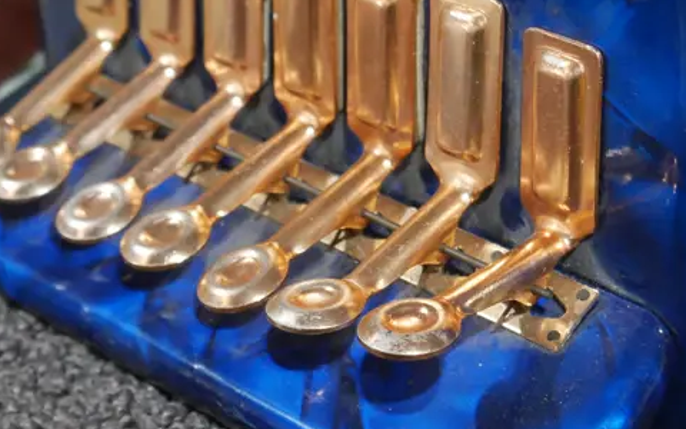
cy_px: 45
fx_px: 1944
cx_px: 530
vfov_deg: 12.5
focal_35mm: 104
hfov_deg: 19.8
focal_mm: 23
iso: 2000
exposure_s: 1/60
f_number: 5.1
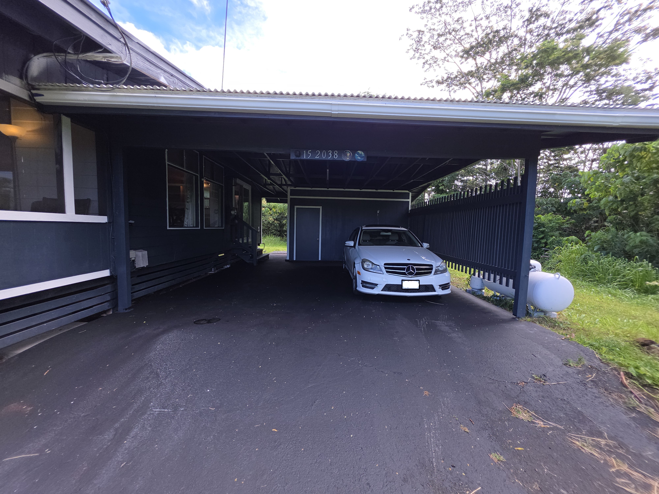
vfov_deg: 89.9
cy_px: 247
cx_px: 330
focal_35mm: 13
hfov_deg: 106.2
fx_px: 247
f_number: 1.9
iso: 20
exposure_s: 1/200
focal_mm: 2.2
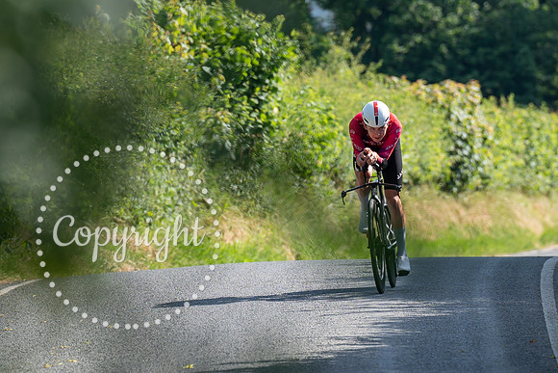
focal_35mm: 438
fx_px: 6791
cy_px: 229
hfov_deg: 4.7
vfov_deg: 3.1
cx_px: 385
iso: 200
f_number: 3.5
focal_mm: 191
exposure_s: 1/800
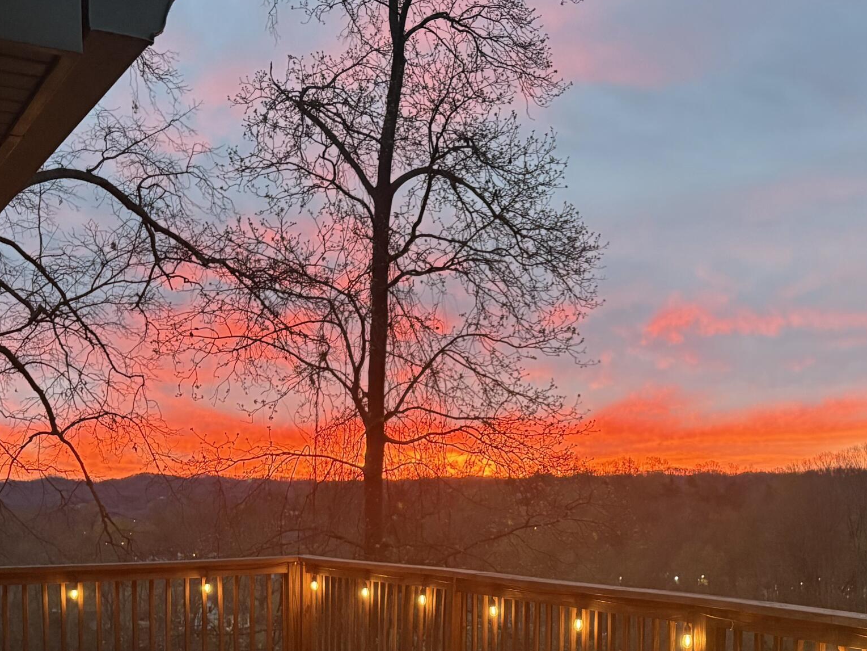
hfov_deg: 37.2
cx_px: 555
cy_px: 570
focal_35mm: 51
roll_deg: +0.7
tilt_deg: -3.8
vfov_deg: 27.6
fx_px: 1277
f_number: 1.6
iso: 400
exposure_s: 1/40
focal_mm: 5.96
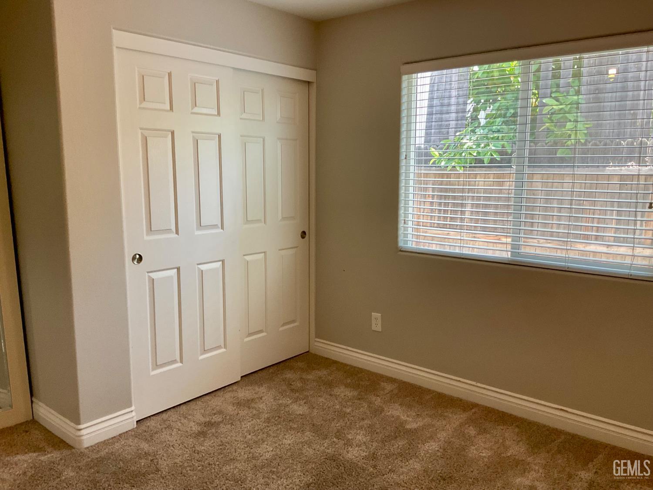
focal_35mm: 29
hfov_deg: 61.7
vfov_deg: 48.2
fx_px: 547
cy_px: 245
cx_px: 326
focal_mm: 3
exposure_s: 1/60
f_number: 1.8
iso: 64
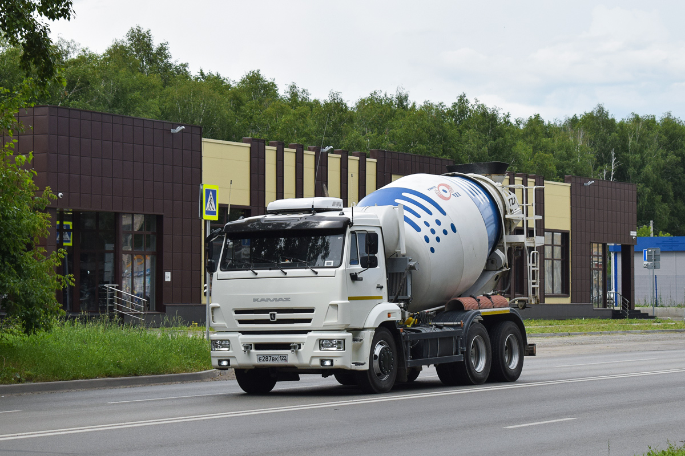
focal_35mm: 82
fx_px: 1570
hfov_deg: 24.6
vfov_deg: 16.6
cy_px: 228
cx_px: 342
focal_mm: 55
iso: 400
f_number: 6.3
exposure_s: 1/1250
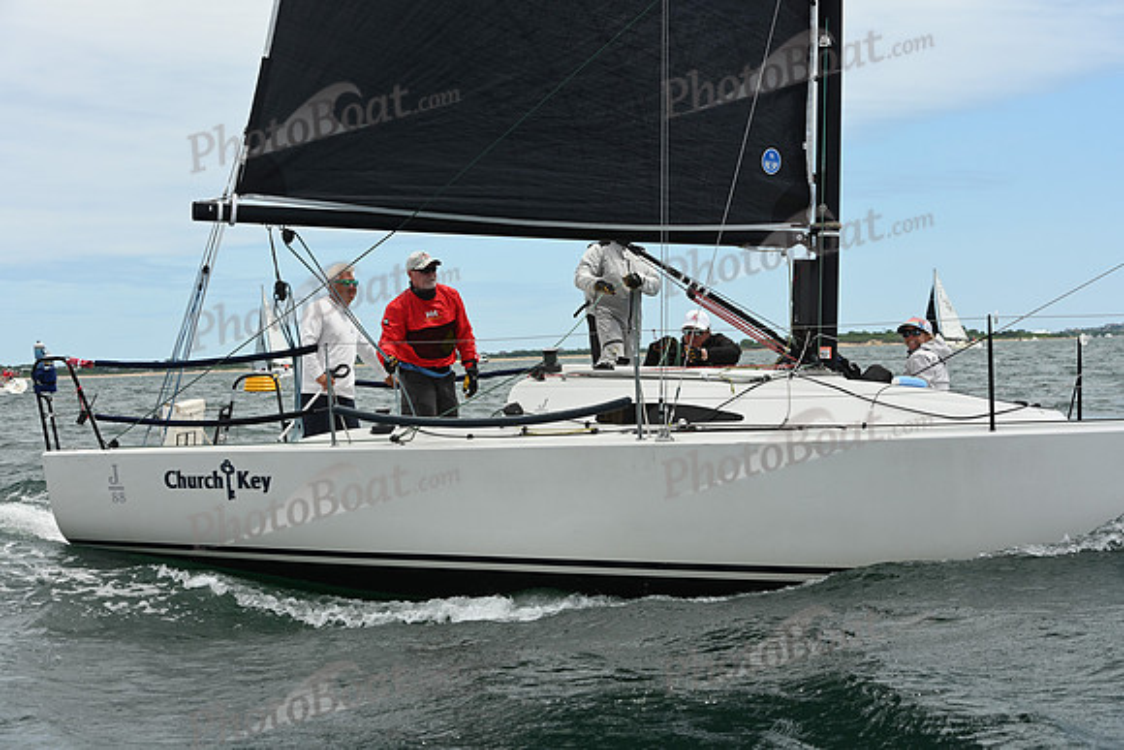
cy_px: 375
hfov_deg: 28.8
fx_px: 2186
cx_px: 562
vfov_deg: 19.5
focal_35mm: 70
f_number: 8
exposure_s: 1/1000
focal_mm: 70
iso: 320
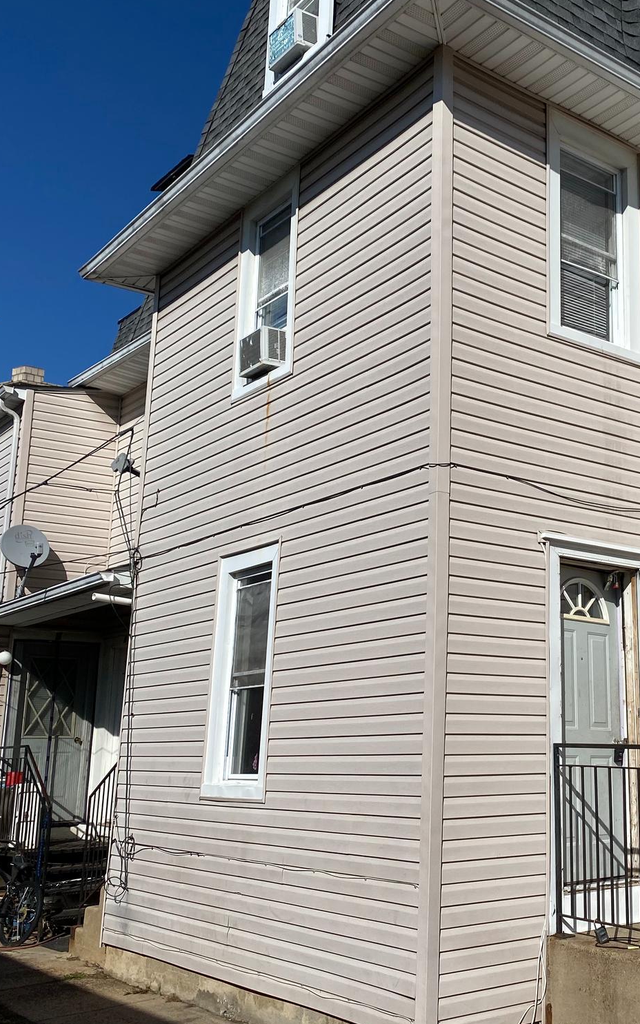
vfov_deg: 51.5
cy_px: 503
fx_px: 1061
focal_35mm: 38
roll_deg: -0.2
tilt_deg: +12.0
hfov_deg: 32.6
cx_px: 521
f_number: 1.8
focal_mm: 4.25
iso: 32
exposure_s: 1/7692
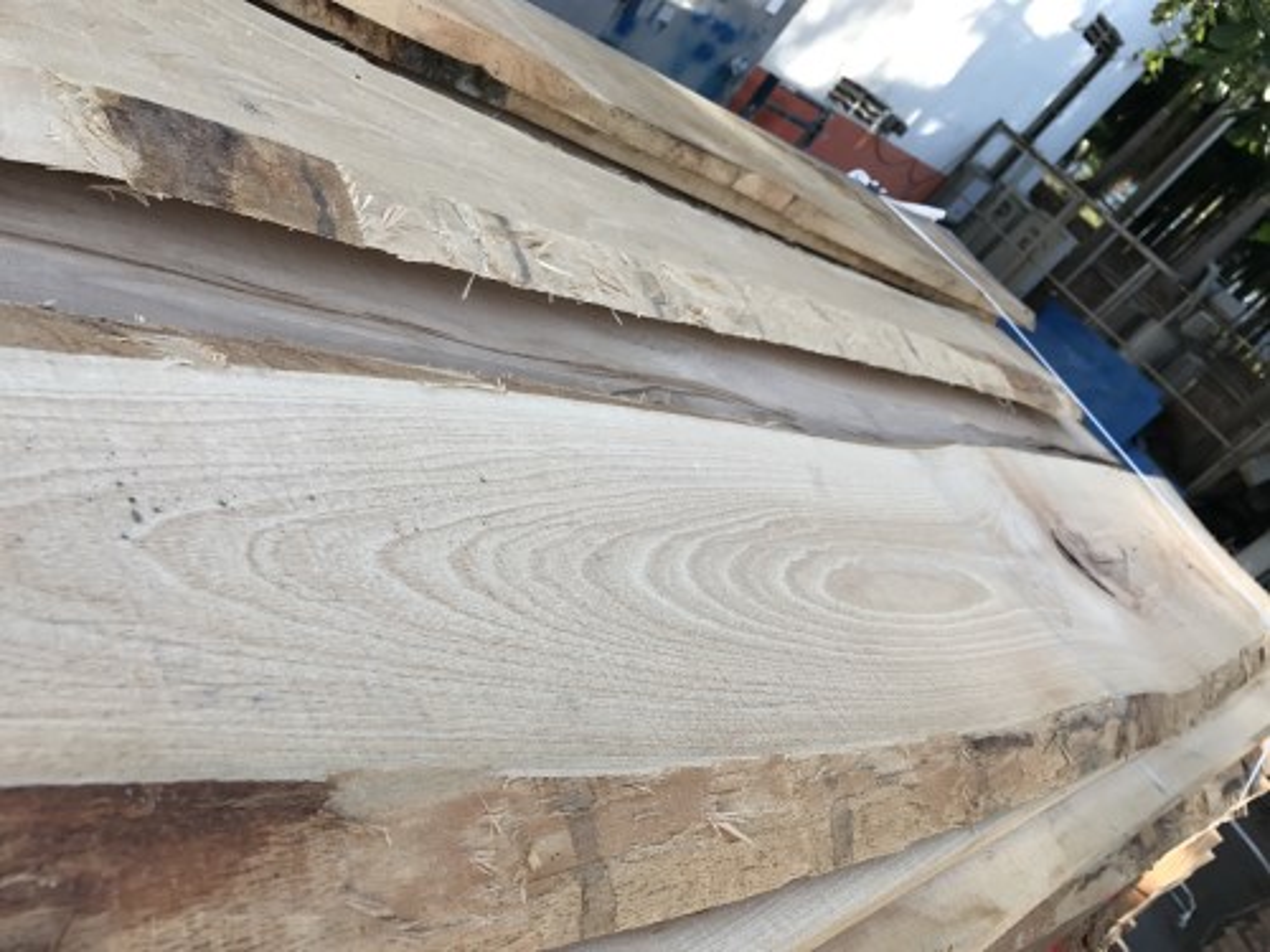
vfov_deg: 49.7
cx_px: 635
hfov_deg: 63.4
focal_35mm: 28
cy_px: 476
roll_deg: -40.7
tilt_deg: -27.3
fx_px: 1027
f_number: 1.8
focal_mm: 3.99
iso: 20
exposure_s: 1/353
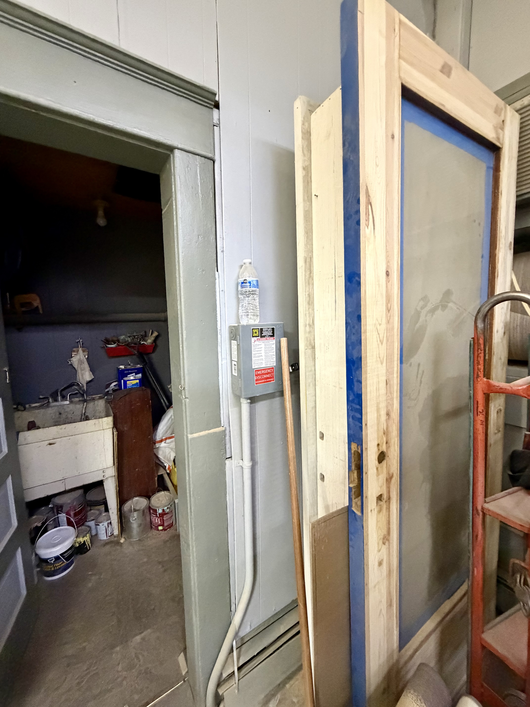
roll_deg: +1.5
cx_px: 265
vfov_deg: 102.1
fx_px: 286
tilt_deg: -6.4
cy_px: 354
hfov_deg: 85.7
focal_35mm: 14
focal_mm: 2.22
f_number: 2.2
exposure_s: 1/60
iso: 1000
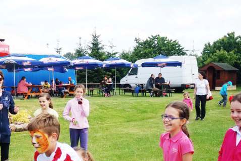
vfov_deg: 19.0
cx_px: 40
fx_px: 476
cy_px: 137
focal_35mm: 71
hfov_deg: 27.7
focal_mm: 22
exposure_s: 1/1250
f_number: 3.8
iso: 250
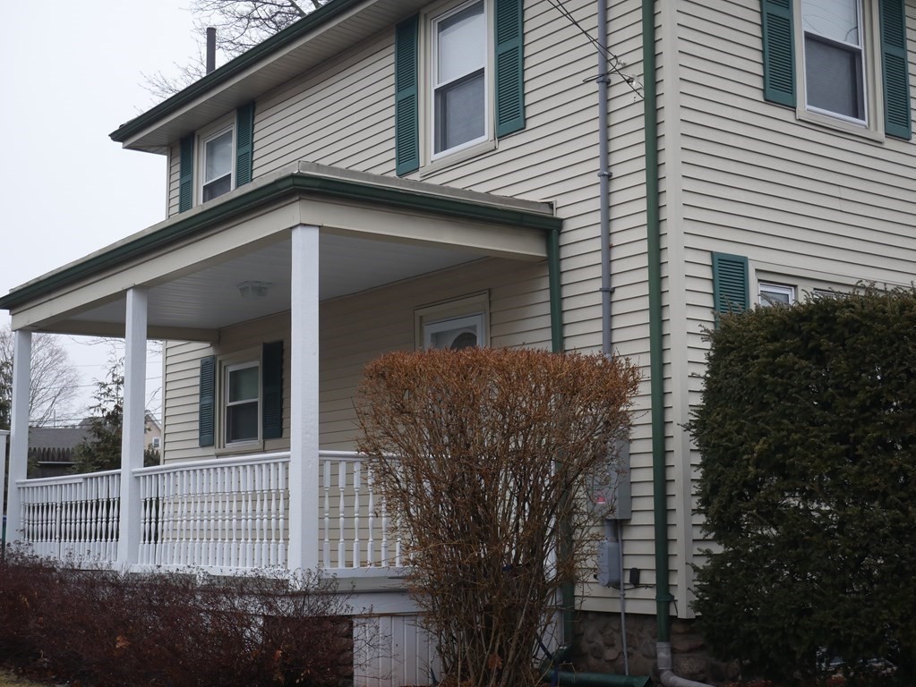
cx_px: 458
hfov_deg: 38.2
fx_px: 1324
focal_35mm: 50
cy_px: 344
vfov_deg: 29.1
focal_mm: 25
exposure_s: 1/60
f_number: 5.3
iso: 640
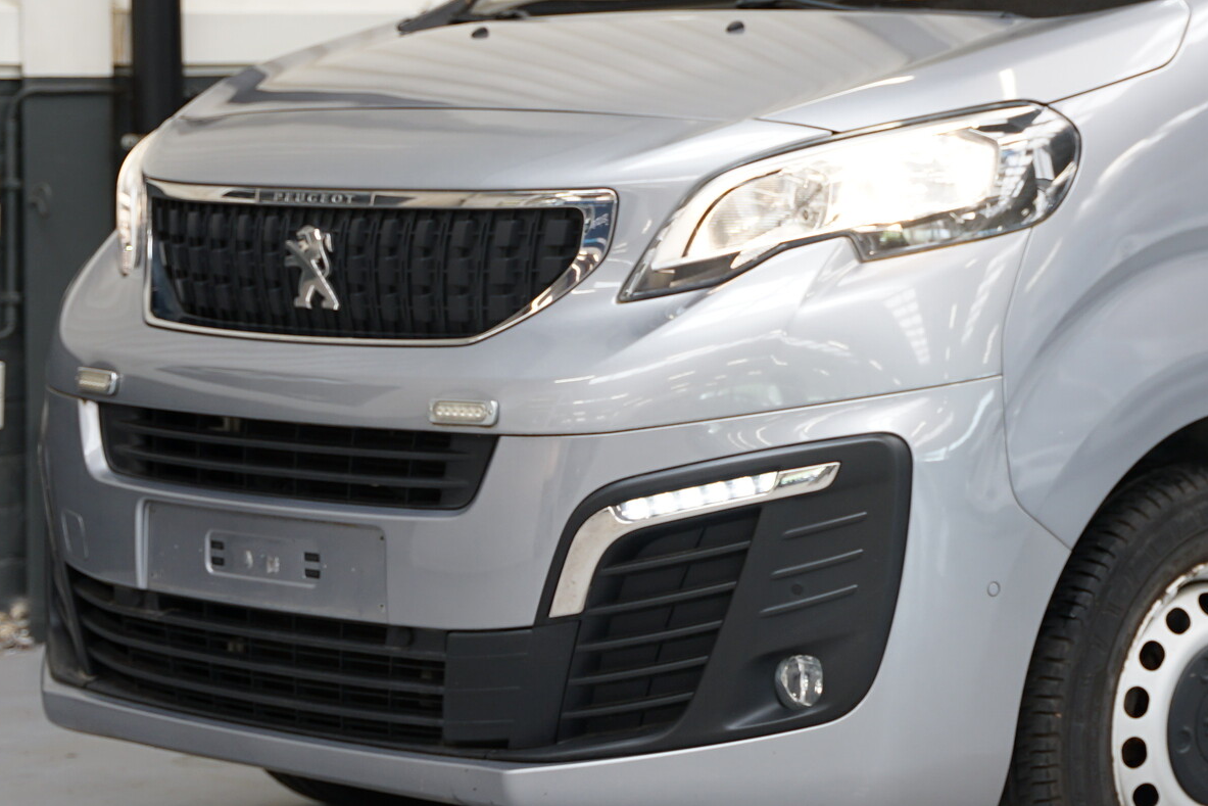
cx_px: 1141
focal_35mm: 110
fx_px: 3675
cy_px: 236
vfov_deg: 12.5
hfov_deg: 18.3
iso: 200
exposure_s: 1/60
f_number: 2.8
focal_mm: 43.2
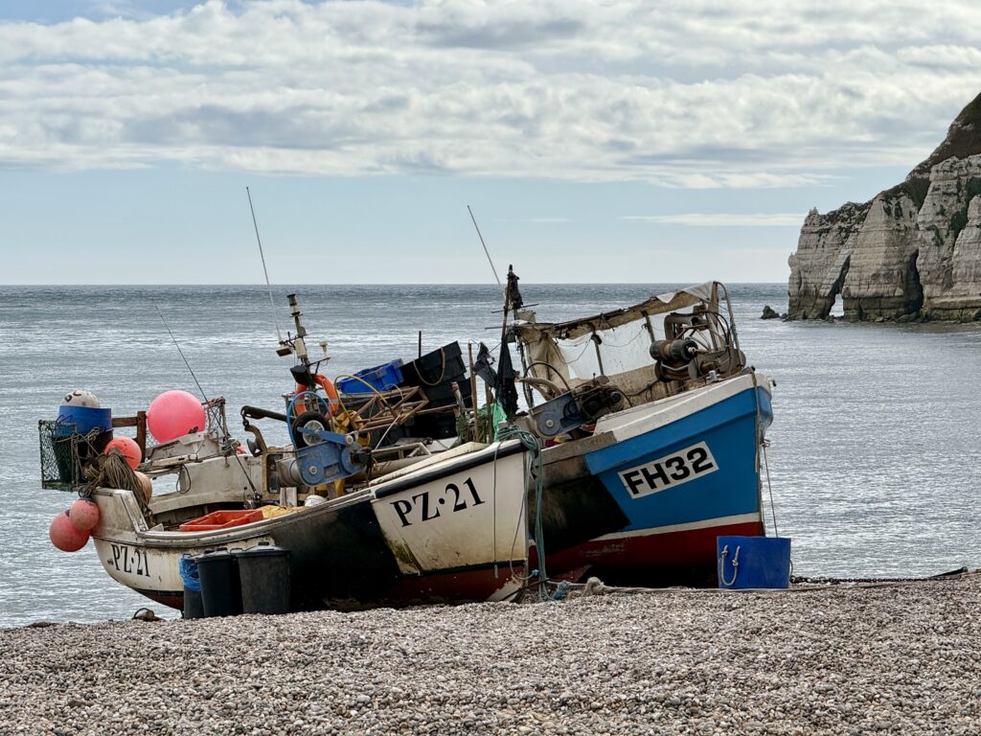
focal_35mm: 120
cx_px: 490
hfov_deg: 16.4
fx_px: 3401
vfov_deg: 12.3
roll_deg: +0.0
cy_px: 368
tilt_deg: -1.1
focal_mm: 15.66
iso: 50
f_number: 2.8
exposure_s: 1/1969
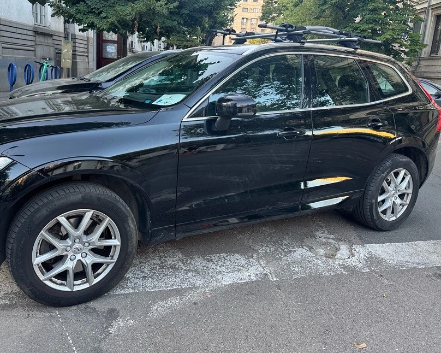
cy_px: 157
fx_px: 378
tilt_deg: -11.7
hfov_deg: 60.0
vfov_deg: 49.9
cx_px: 180
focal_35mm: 29
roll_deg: -2.6
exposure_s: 1/63
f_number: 1.78
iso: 100
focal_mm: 6.76
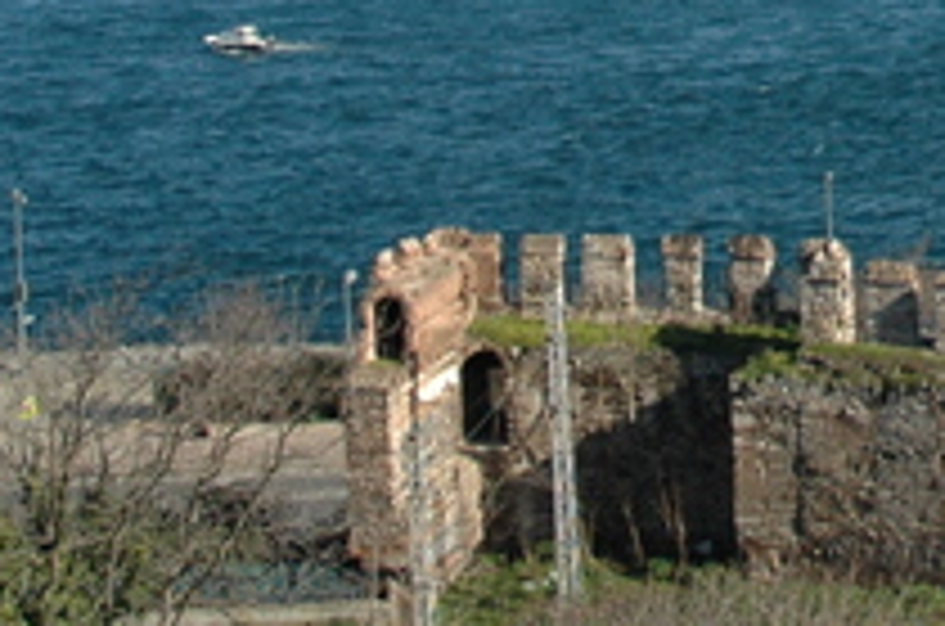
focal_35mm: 103
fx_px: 2698
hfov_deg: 18.4
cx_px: 1264
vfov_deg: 12.6
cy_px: -302
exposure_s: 1/3200
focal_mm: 18
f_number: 3.5
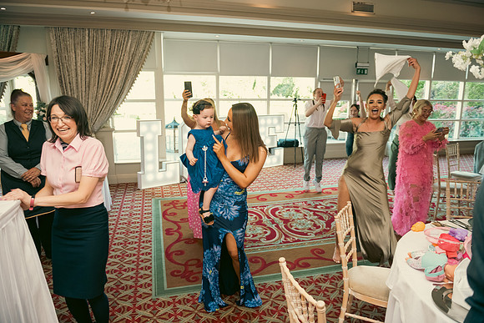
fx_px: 323
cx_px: 242
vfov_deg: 53.2
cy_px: 162
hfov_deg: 73.7
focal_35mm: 24
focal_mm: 24
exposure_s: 1/160
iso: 800
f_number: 3.5
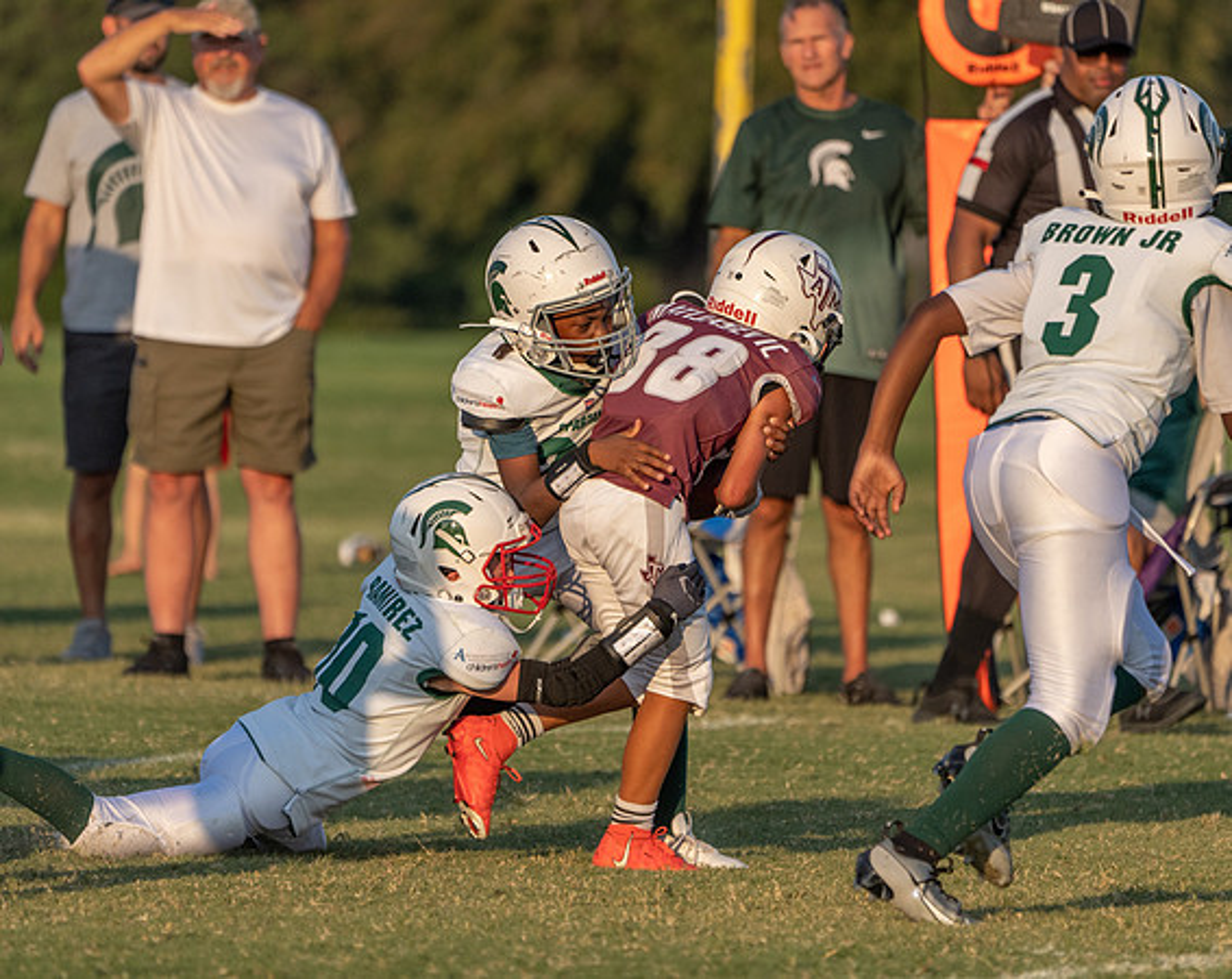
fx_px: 20761
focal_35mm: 571
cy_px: 505
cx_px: 623
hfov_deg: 3.4
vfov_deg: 2.7
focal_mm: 400
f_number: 5.6
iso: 400
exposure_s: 1/1250
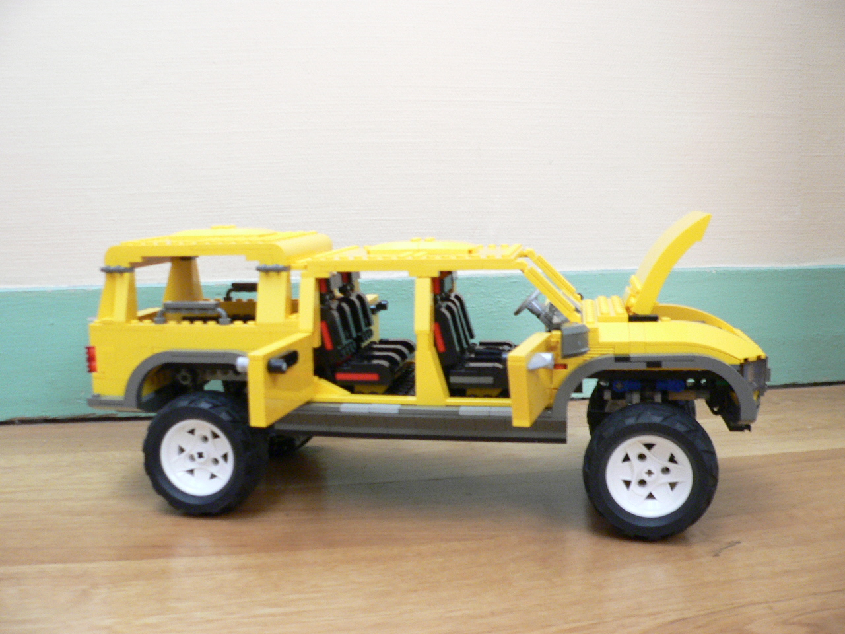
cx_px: 422
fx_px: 879
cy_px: 317
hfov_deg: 51.4
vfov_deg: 39.7
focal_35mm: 36
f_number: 2.8
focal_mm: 6
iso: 200
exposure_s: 1/4
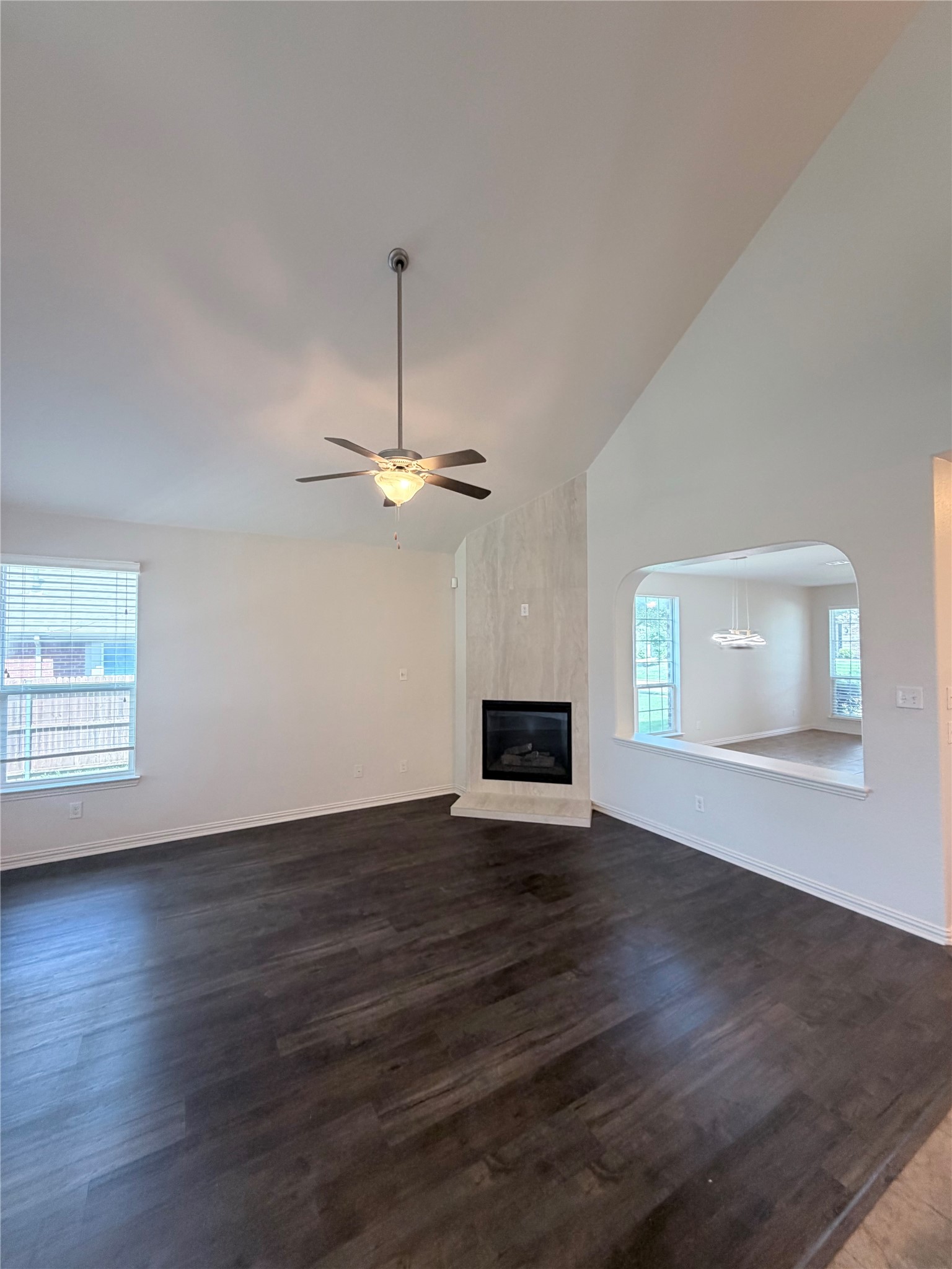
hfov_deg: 85.7
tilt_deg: +1.0
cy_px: 634
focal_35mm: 14
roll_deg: +1.3
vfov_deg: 102.1
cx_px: 476
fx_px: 513
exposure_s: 1/60
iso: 200
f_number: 2.2
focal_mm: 2.22
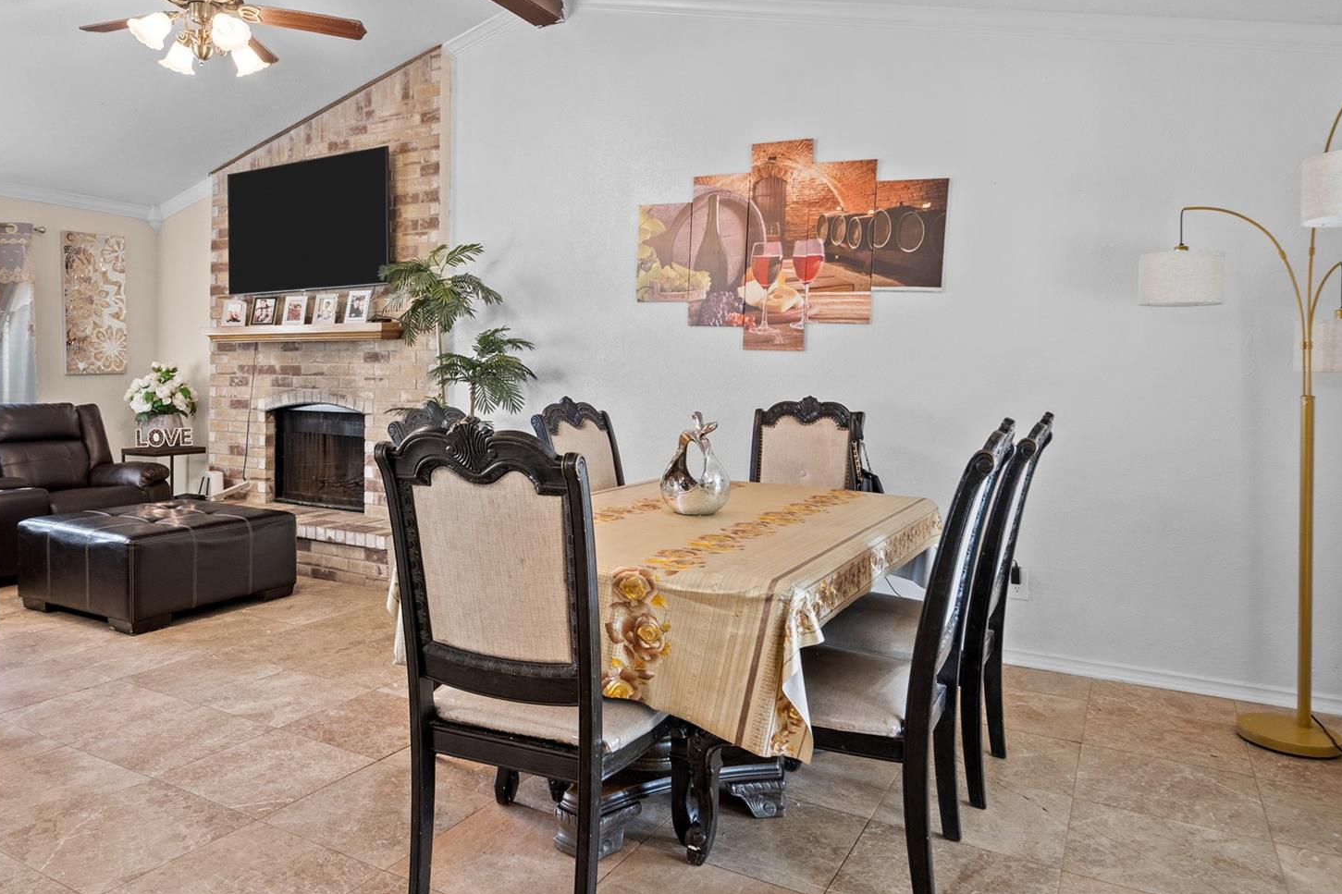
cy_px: 404
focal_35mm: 24
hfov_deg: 73.3
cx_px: 568
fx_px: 895
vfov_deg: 53.0
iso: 800
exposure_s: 2.5
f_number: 7.1
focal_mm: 17
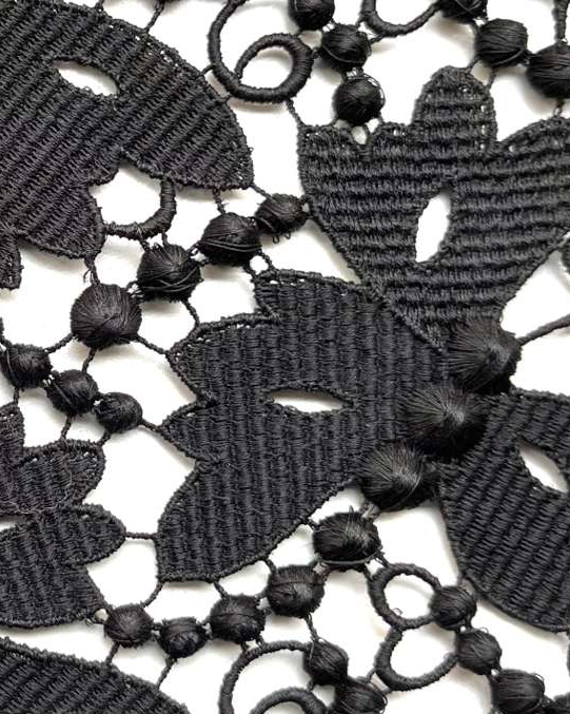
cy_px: 303
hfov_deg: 20.1
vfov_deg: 26.4
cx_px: -82
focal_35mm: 72
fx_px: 1519
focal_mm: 5.1
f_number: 1.6
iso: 32
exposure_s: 1/120
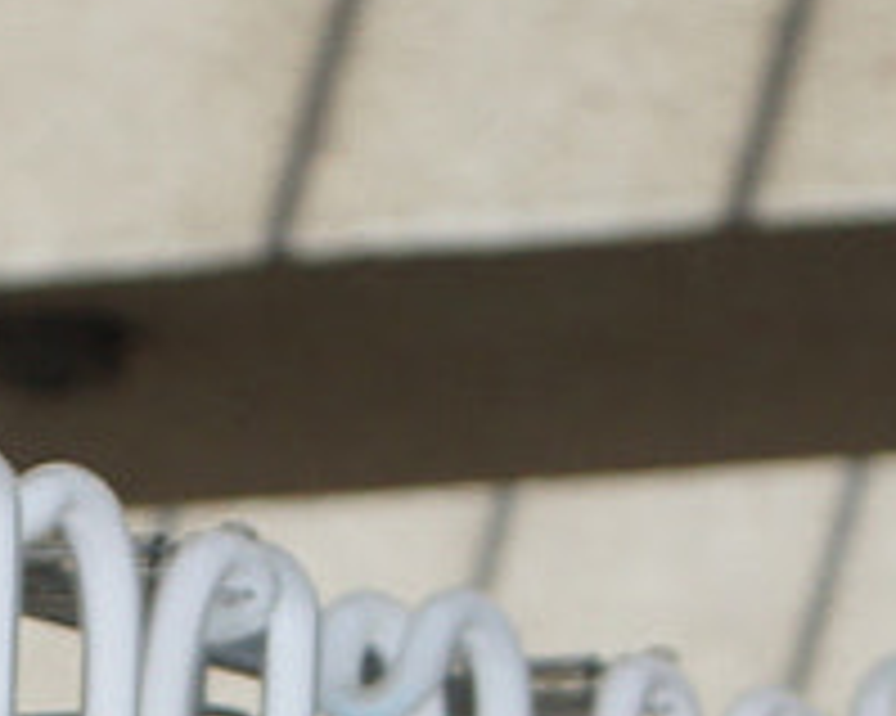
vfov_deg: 5.5
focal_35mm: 272
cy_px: 1650
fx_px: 7209
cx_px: -68
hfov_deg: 7.1
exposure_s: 1/320
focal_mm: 24
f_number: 5.6
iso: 100
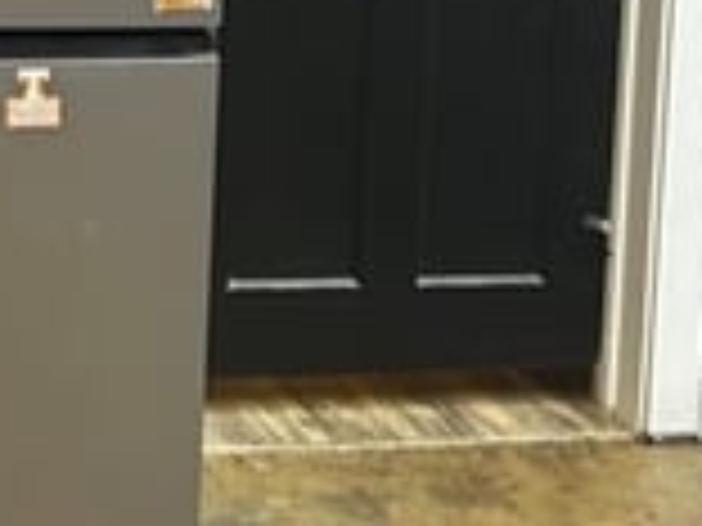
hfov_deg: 14.8
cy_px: -211
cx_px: -202
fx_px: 2596
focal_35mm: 128
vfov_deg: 11.2
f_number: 1.5
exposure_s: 1/60
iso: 200
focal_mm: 5.7
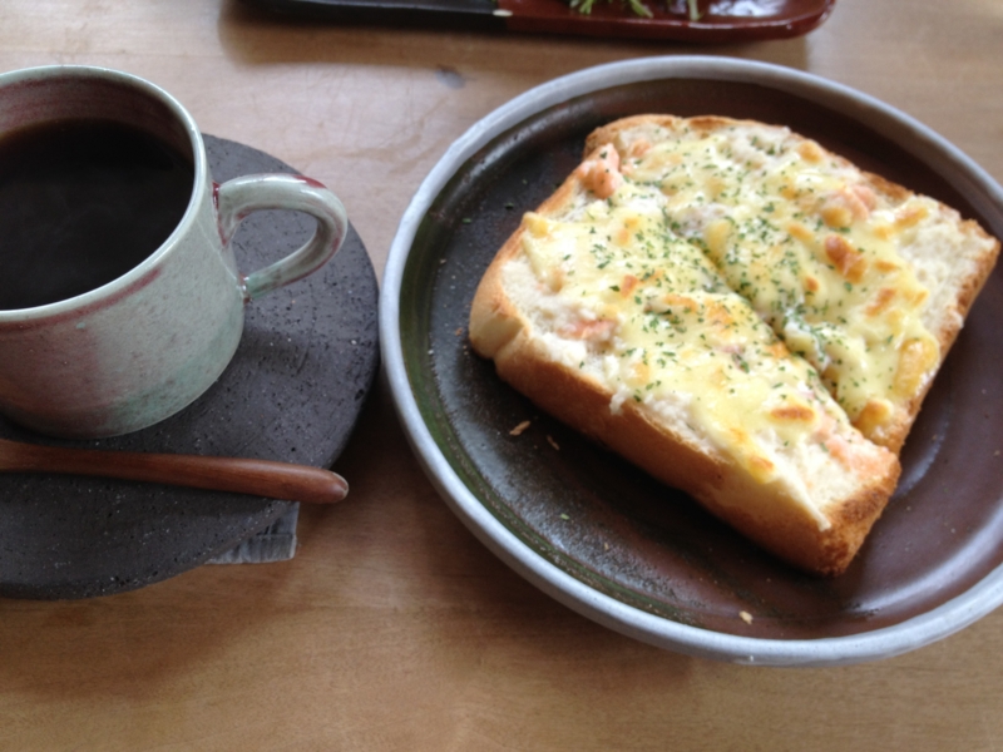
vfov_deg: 40.7
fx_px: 1014
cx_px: 502
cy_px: 376
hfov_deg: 52.6
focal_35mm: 35
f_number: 2.4
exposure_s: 1/120
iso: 64
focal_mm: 4.28
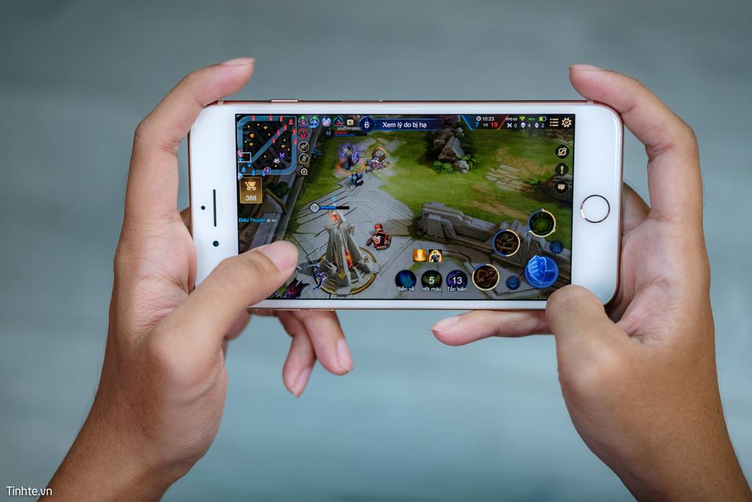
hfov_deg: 27.0
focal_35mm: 75
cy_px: 251
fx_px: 1567
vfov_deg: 18.2
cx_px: 376
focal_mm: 50
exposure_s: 1/60
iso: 250
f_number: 2
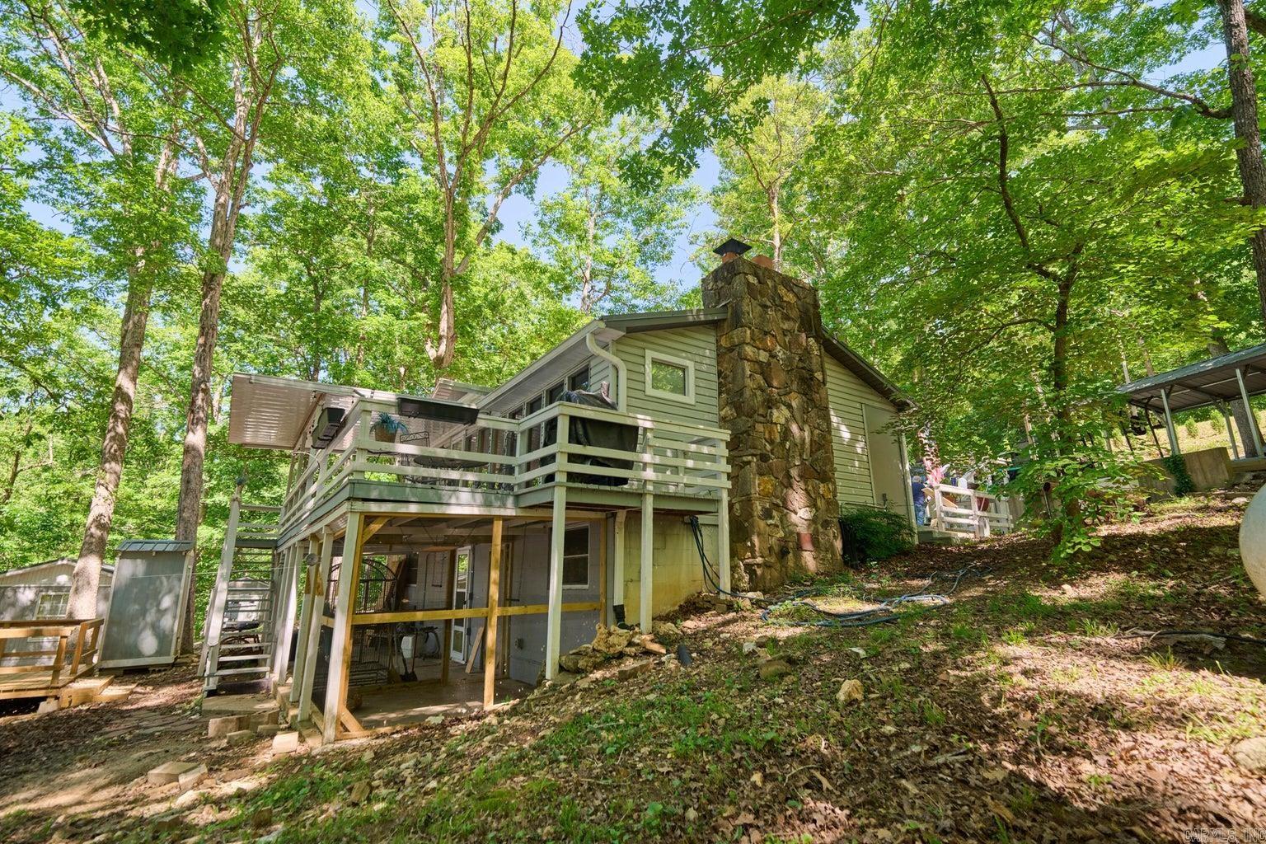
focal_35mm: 16
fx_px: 563
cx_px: 633
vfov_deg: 73.7
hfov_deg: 96.7
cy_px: 422
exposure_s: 1/10000
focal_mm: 16
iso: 500
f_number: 3.5
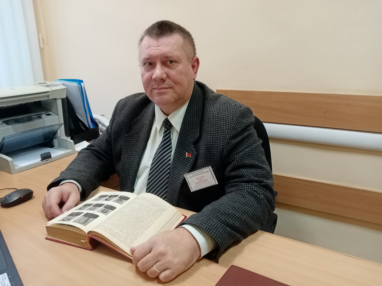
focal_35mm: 26
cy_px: 143
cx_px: 191
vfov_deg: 53.1
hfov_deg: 67.3
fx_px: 287
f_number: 1.8
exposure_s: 1/33.3
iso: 367
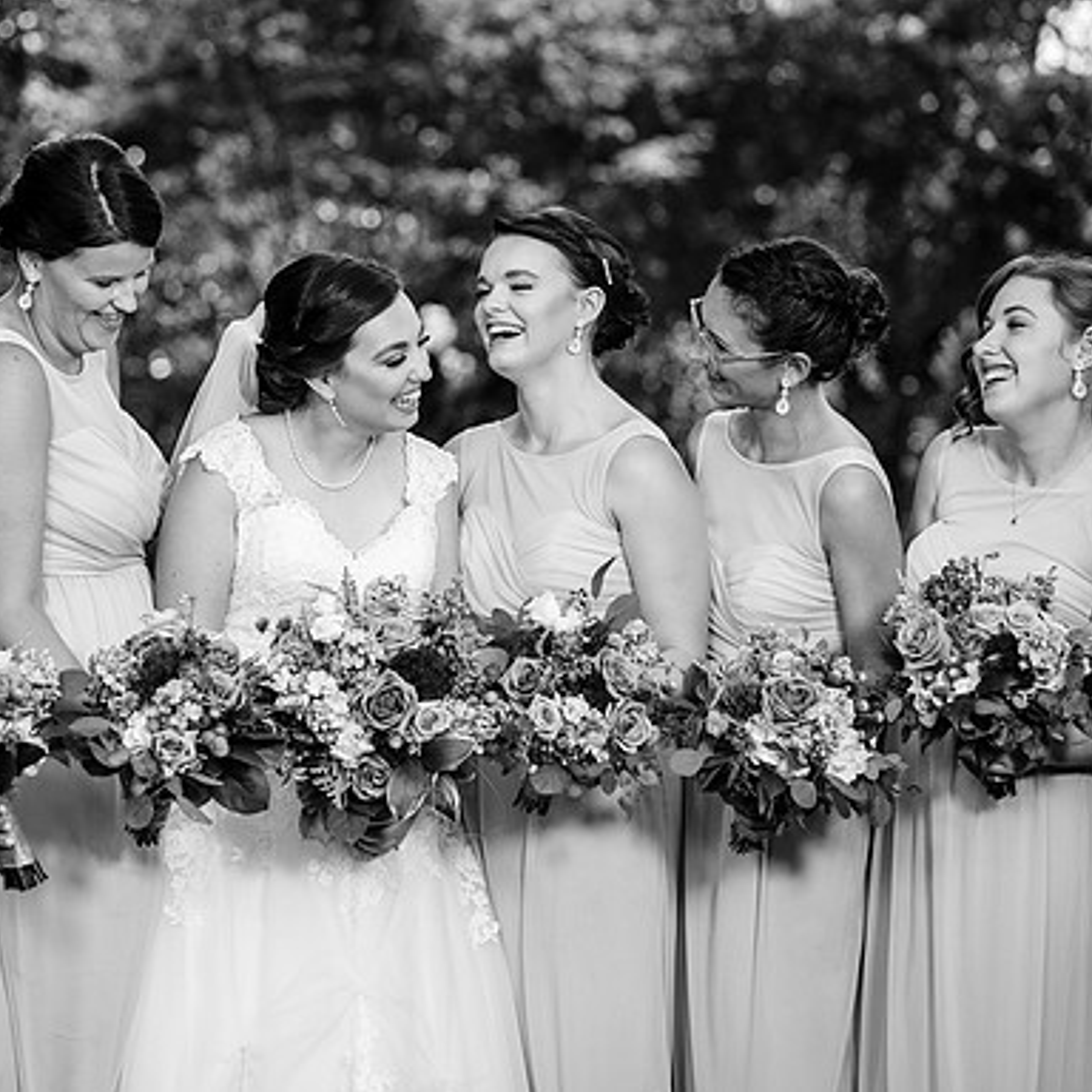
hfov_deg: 8.9
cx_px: 373
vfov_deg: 8.9
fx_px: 6995
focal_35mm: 196
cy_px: 545
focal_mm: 151
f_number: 4
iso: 100
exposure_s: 1/200
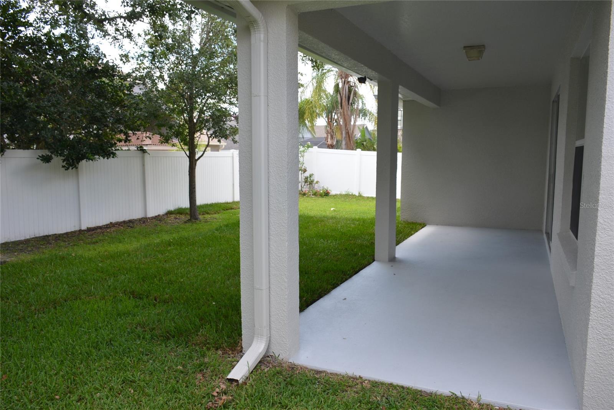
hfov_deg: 67.3
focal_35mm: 27
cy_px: 205
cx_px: 307
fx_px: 461
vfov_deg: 48.0
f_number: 6.3
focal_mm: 18
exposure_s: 1/160
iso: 200
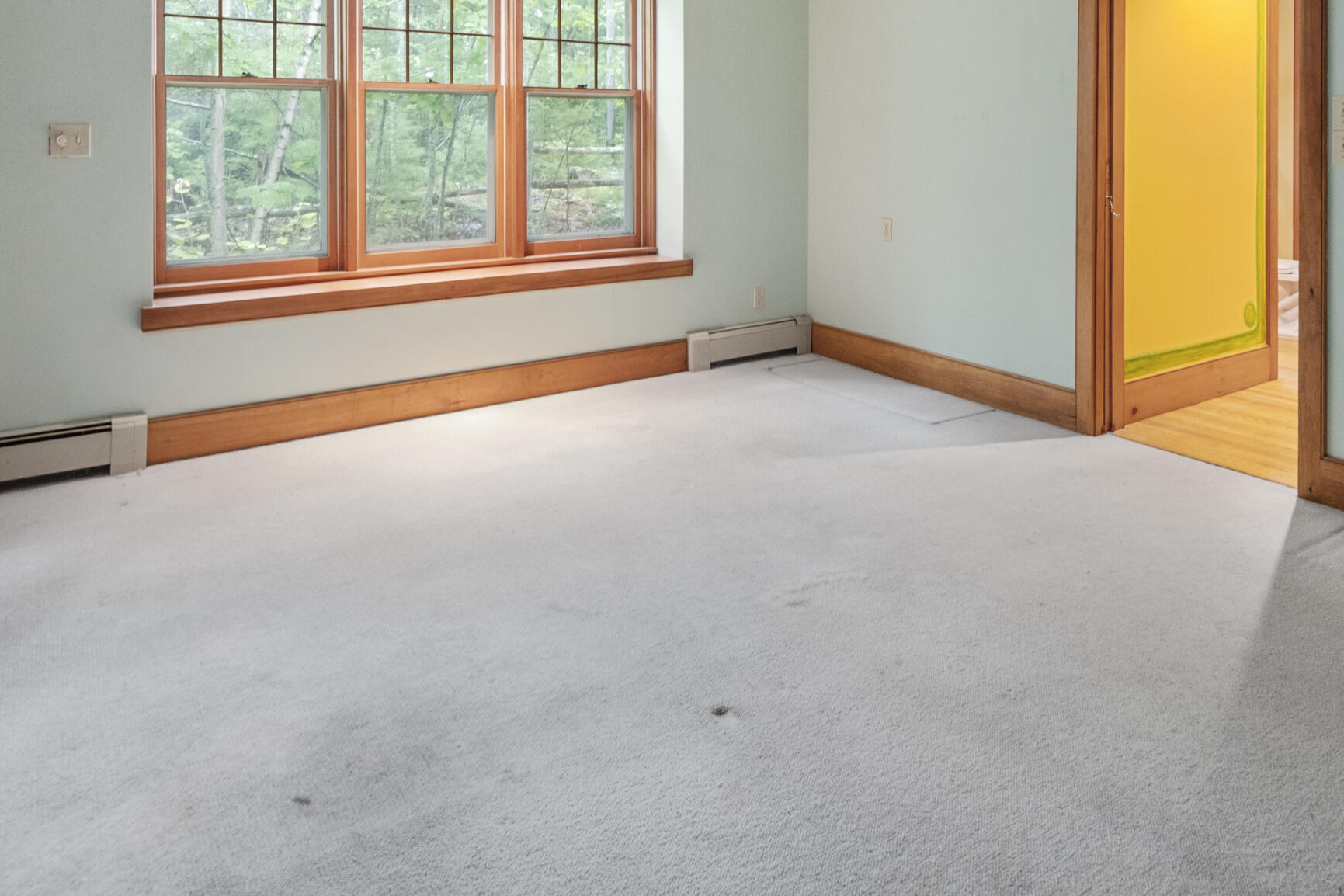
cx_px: 791
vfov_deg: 46.3
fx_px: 971
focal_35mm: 26
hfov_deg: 68.8
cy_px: 147
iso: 400
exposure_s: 1.3
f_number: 8
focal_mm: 9.7
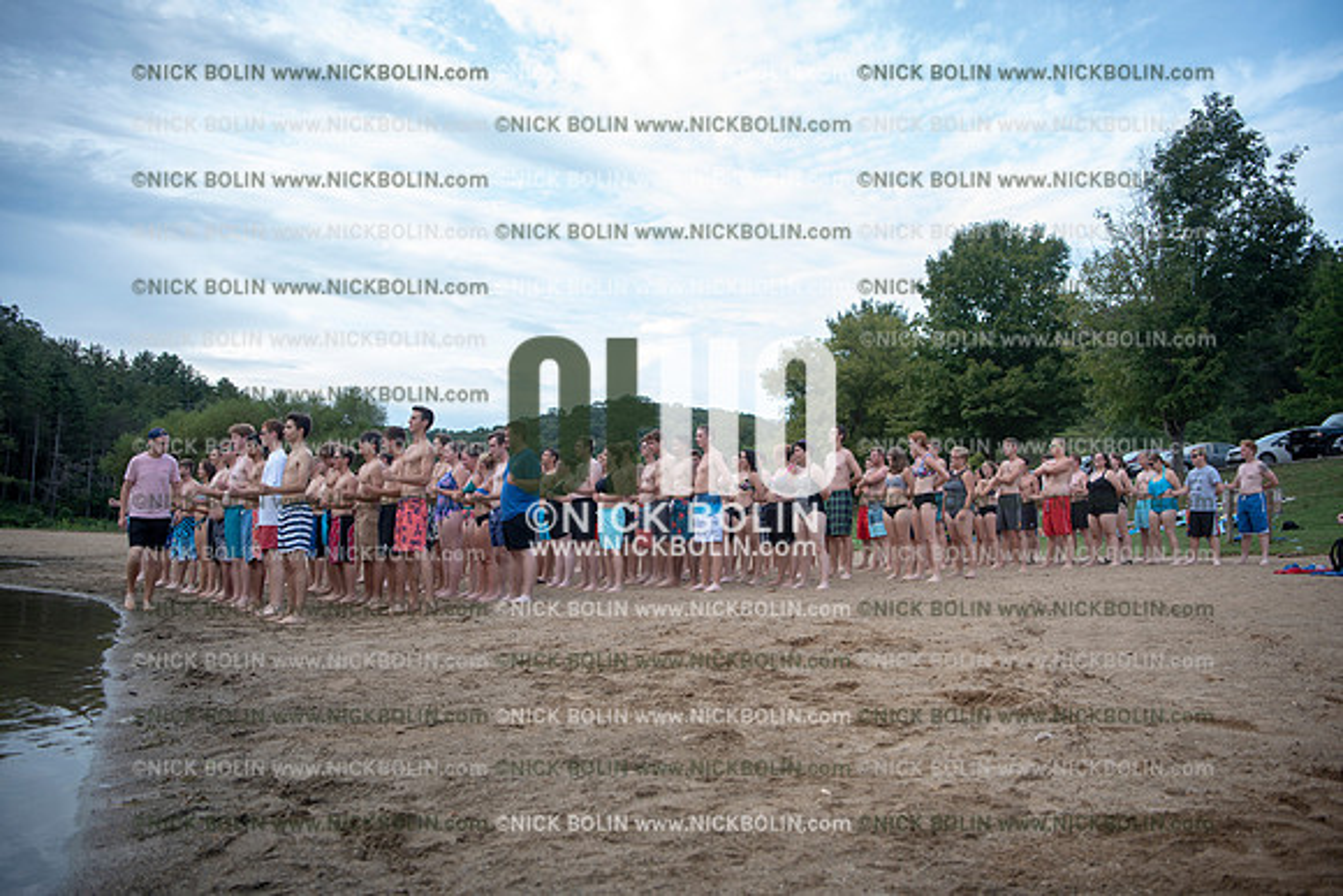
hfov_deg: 58.7
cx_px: 672
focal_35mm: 32
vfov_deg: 41.1
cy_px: 448
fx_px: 1194
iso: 160
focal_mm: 32
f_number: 3.2
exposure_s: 1/320
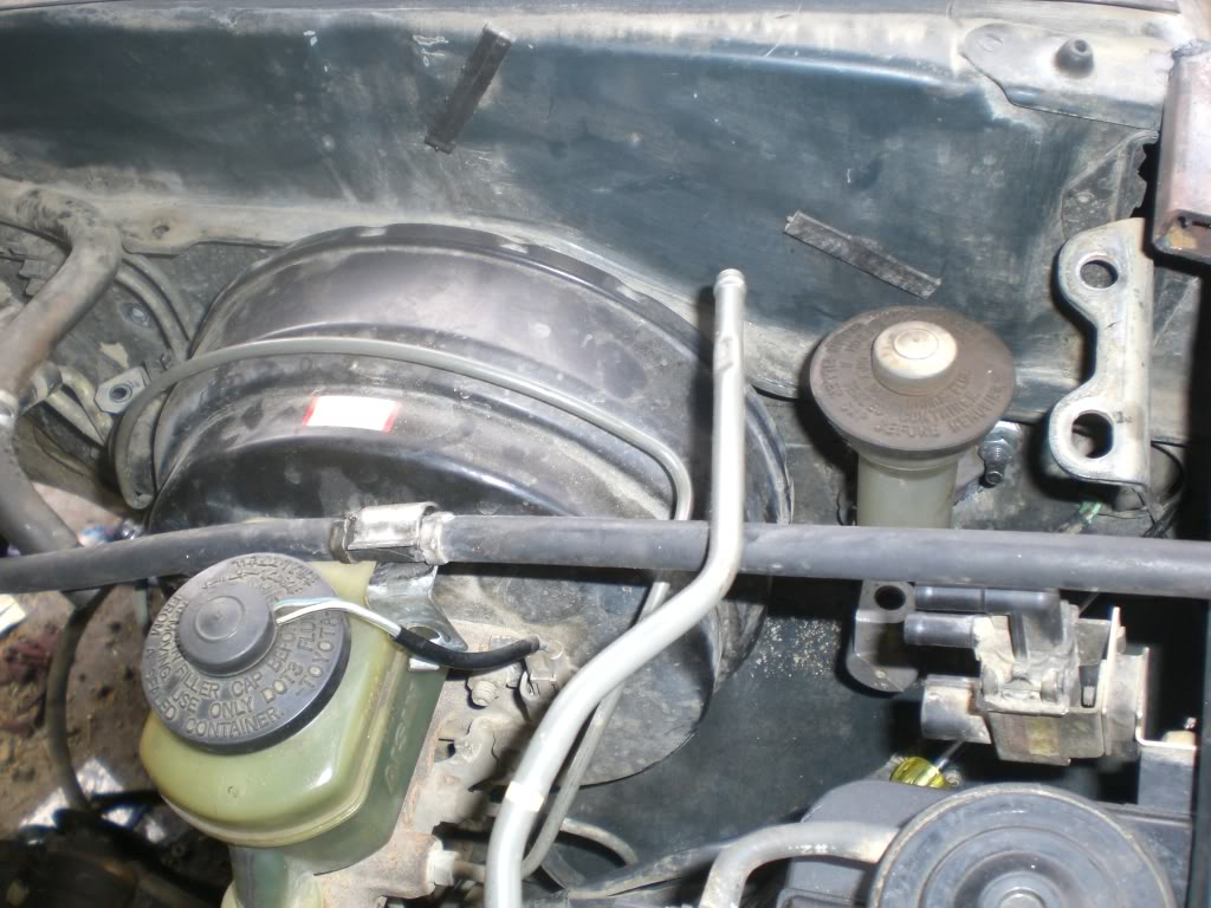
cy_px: 454
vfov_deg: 37.7
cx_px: 606
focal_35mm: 38
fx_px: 1329
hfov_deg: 49.0
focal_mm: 6.3
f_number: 3.1
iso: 100
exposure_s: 1/60
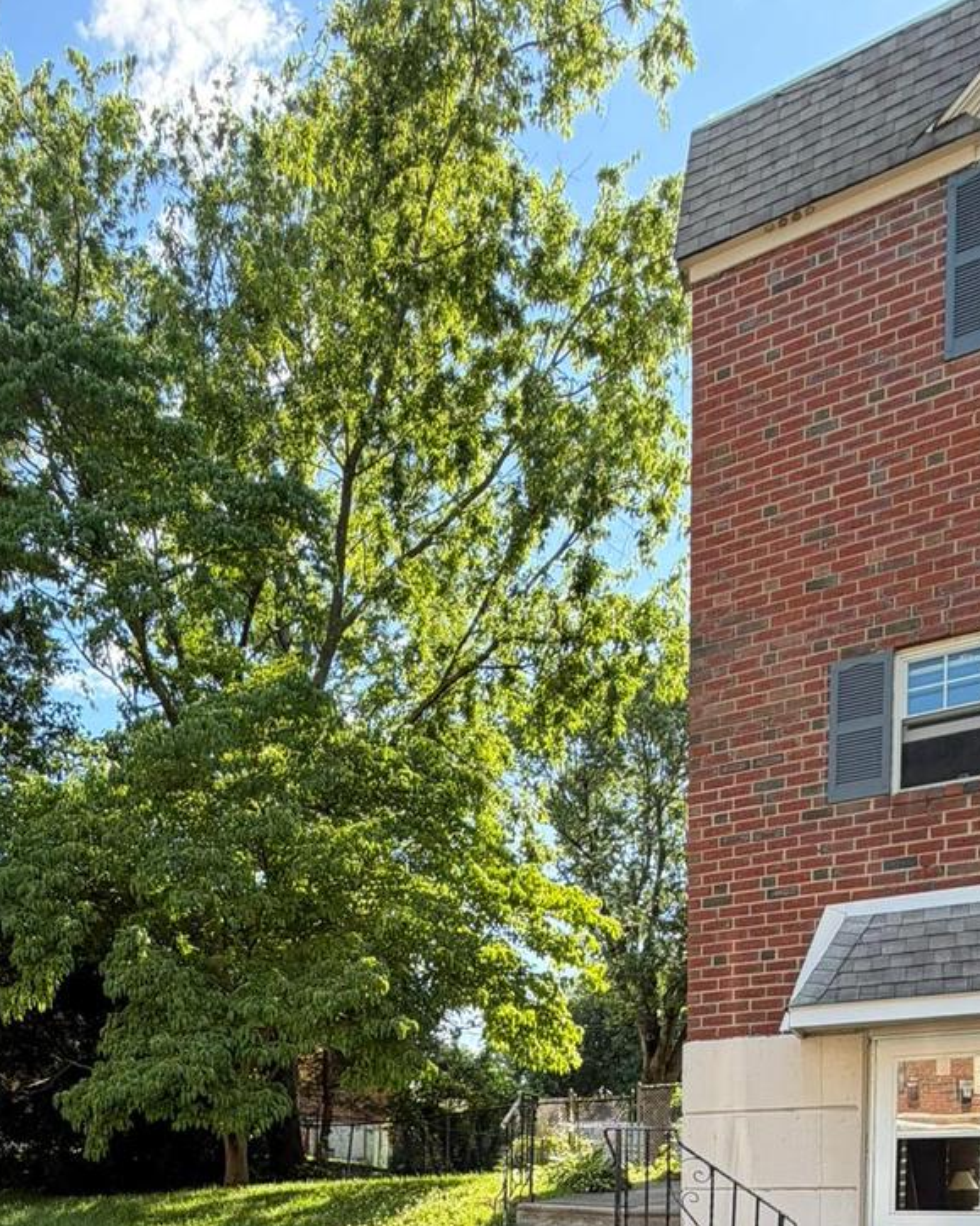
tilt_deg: -0.1
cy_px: 1243
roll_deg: +0.3
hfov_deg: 49.5
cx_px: 367
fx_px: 1052
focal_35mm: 29
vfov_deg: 48.8
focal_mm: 2.22
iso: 50
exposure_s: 1/191
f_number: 2.2
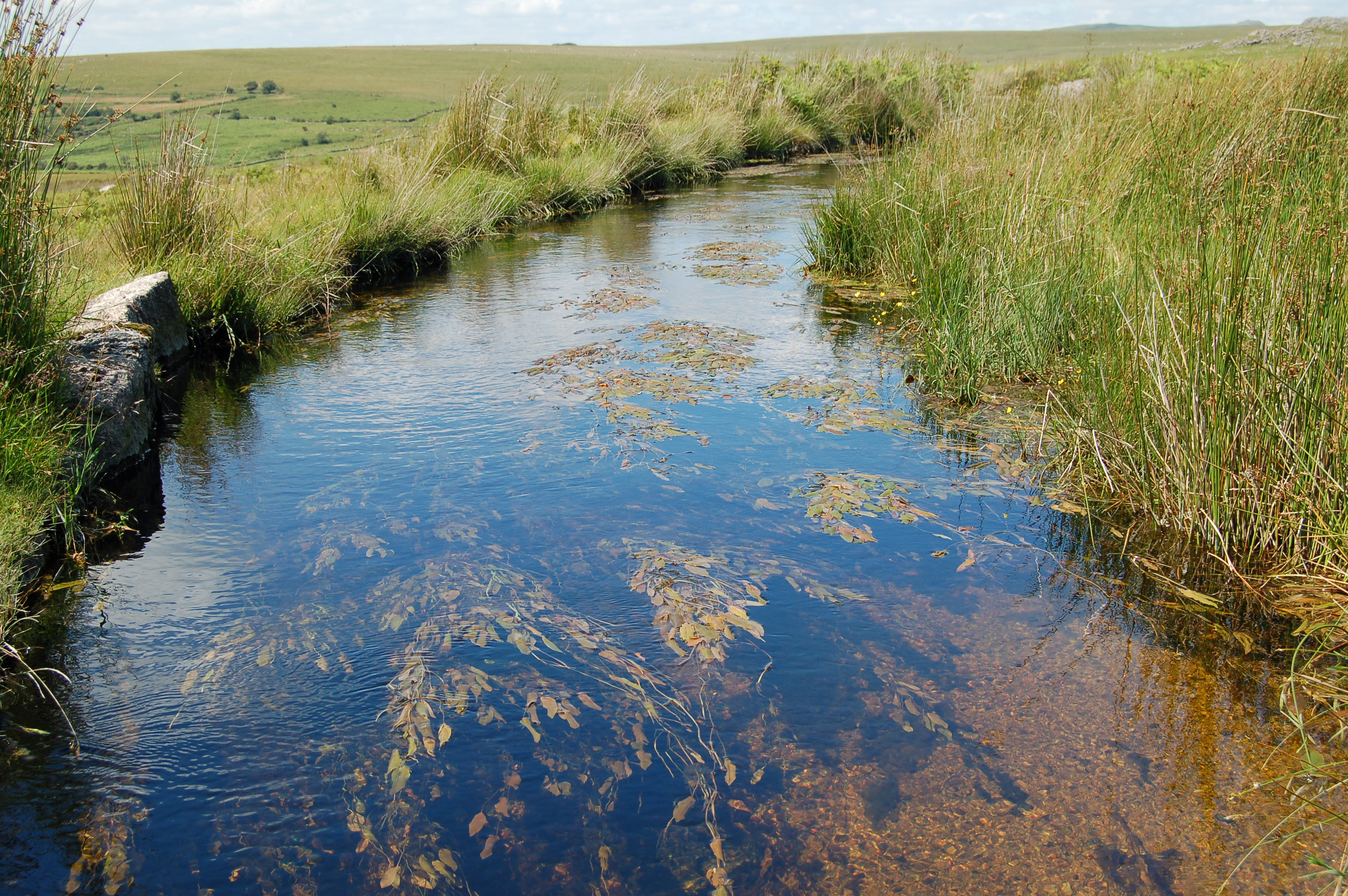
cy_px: 448
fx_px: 1796
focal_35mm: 48
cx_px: 674
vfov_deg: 28.0
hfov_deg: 41.1
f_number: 8
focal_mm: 32
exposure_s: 1/250
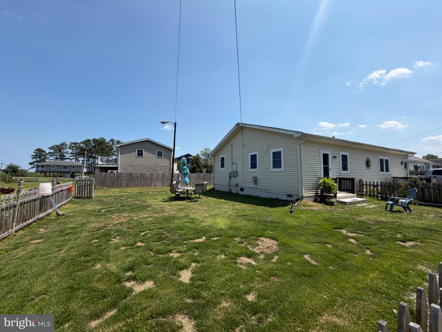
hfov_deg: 102.1
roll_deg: +0.6
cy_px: 166
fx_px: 179
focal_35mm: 14
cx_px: 221
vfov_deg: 85.7
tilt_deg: +3.2
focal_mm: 2.22
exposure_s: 1/901
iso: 20
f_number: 2.2
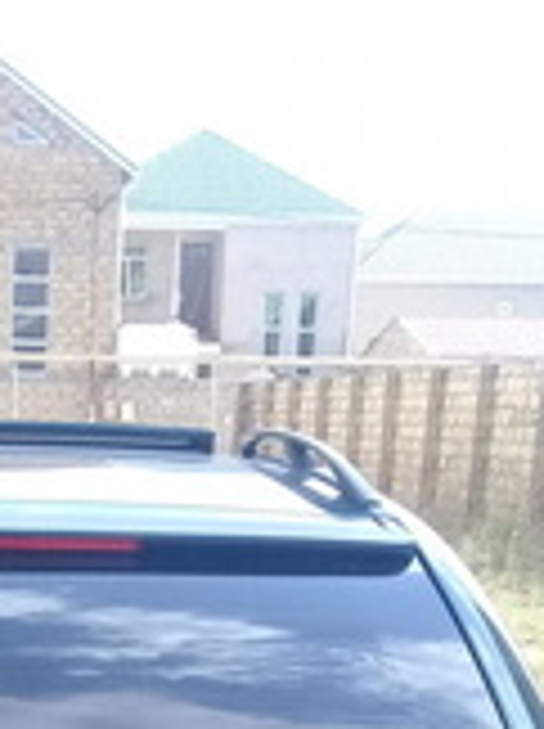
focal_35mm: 95
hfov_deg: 15.1
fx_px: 1996
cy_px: 1098
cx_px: -58
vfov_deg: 18.3
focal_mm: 3.3
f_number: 2.2
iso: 50
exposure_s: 1/264
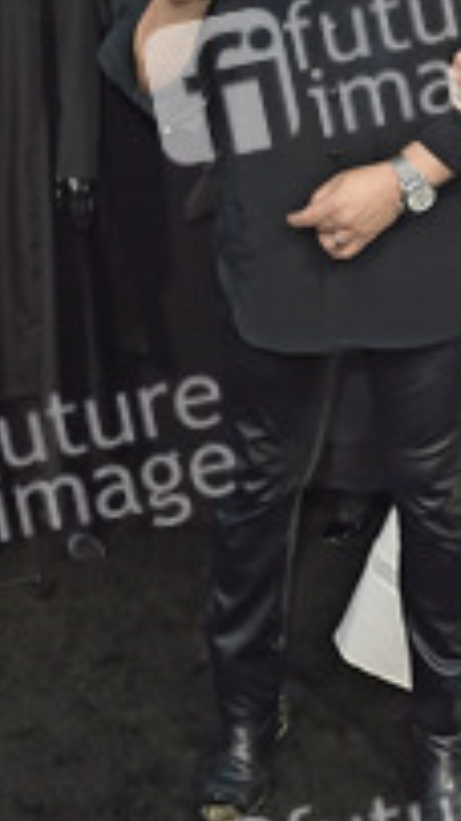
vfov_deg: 31.6
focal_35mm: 66
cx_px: 471
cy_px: 271
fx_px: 1436
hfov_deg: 17.8
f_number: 6.3
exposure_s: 1/250
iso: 200
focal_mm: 32
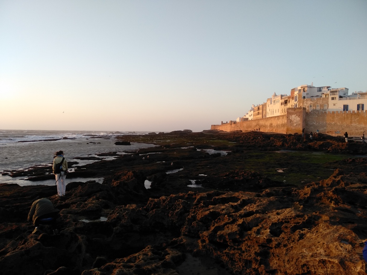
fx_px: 276
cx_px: 184
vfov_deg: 53.1
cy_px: 138
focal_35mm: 26
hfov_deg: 67.3
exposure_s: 1/182
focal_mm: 3.82
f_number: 2.2
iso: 125
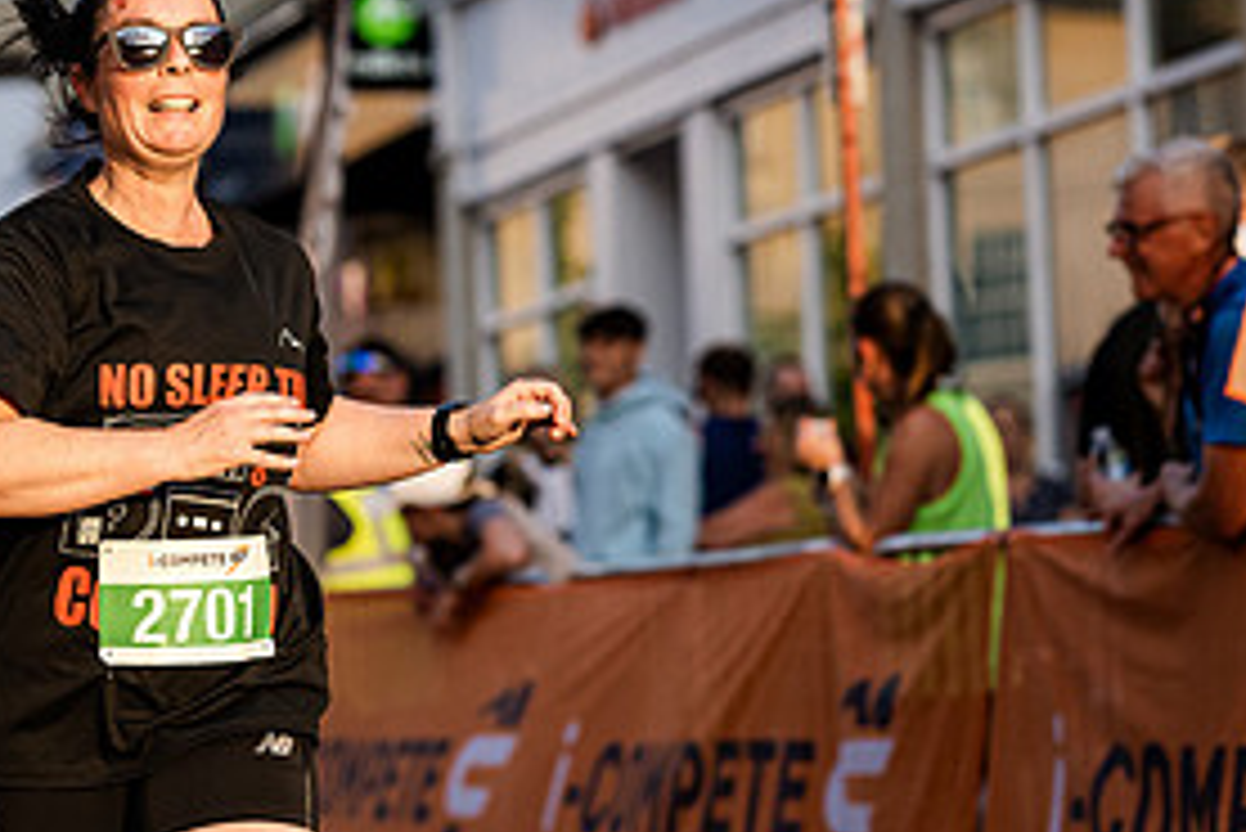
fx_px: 7064
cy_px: 389
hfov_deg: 10.1
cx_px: 351
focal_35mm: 204
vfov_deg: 6.7
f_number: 2.8
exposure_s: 1/2500
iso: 640
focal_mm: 85
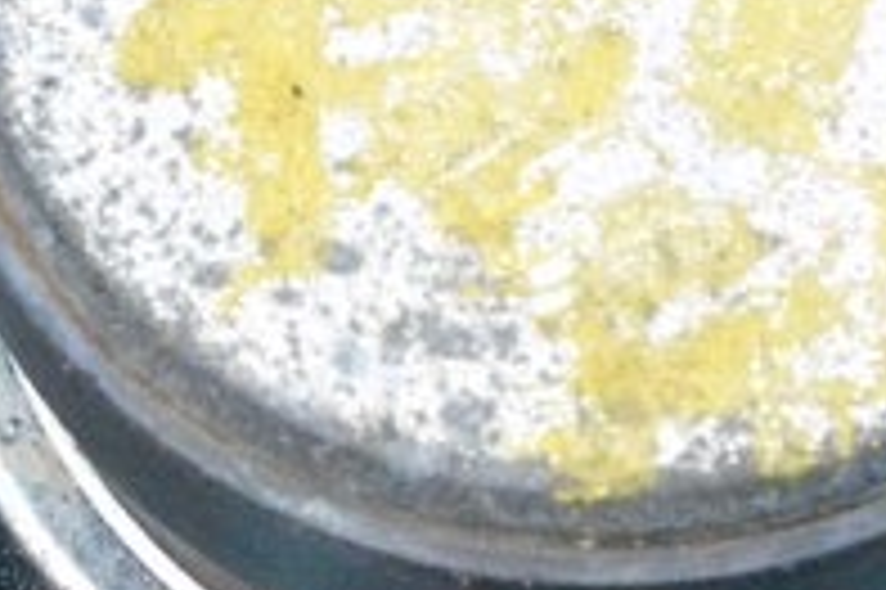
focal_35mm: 374
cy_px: 178
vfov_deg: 3.7
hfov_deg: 5.5
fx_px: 9197
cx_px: 675
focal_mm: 48
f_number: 9
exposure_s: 1/160
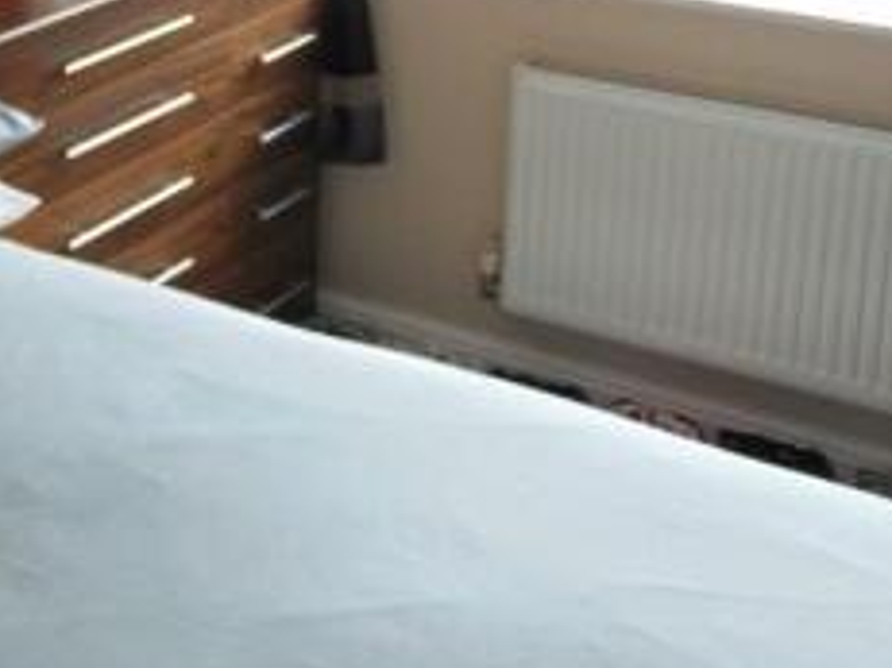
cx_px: 129
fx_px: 1623
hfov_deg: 29.7
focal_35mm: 63
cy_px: -48
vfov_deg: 22.1
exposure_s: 1/30
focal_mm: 4.5
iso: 100
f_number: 3
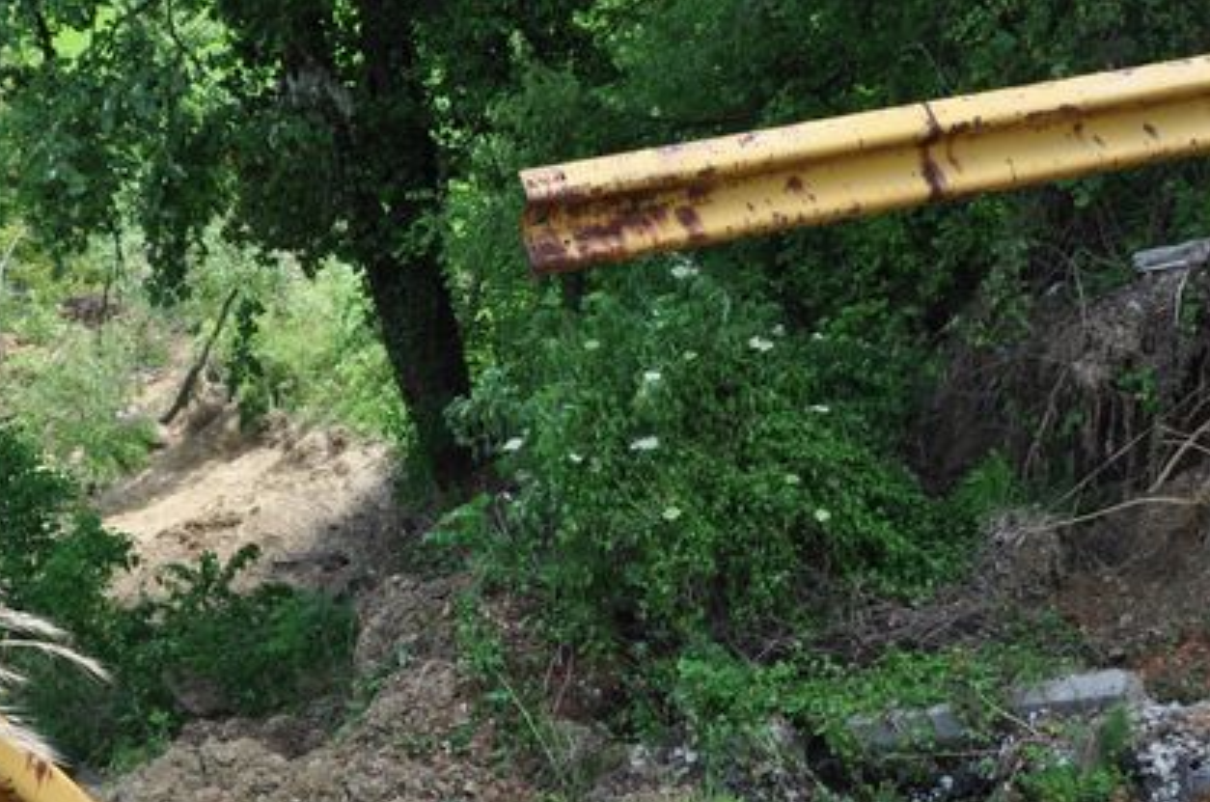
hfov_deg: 32.0
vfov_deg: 21.5
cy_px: 482
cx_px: 559
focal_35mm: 63
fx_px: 2108
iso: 200
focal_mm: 25
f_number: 6.7
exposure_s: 1/180
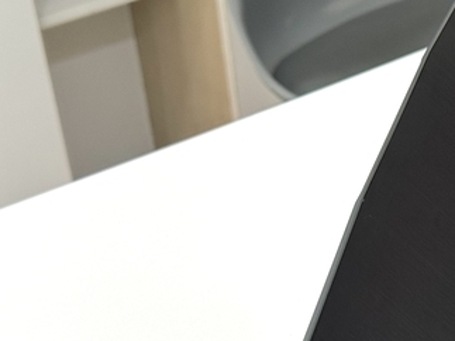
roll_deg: +1.8
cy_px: 406
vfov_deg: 12.2
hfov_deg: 16.1
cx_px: 500
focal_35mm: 119
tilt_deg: -37.2
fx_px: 1564
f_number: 1.78
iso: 64
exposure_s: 1/121
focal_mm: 6.76
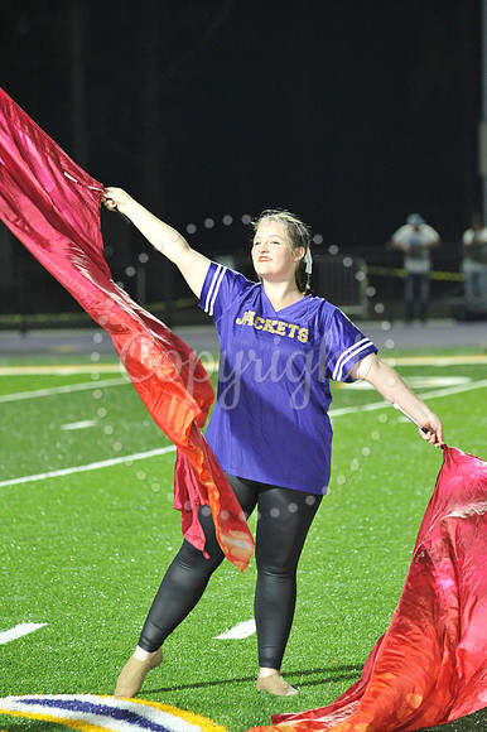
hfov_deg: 6.9
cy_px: 366
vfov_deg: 10.3
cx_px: 244
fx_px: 4063
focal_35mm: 200
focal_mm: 200
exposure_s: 1/250
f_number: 5.6
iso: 4000
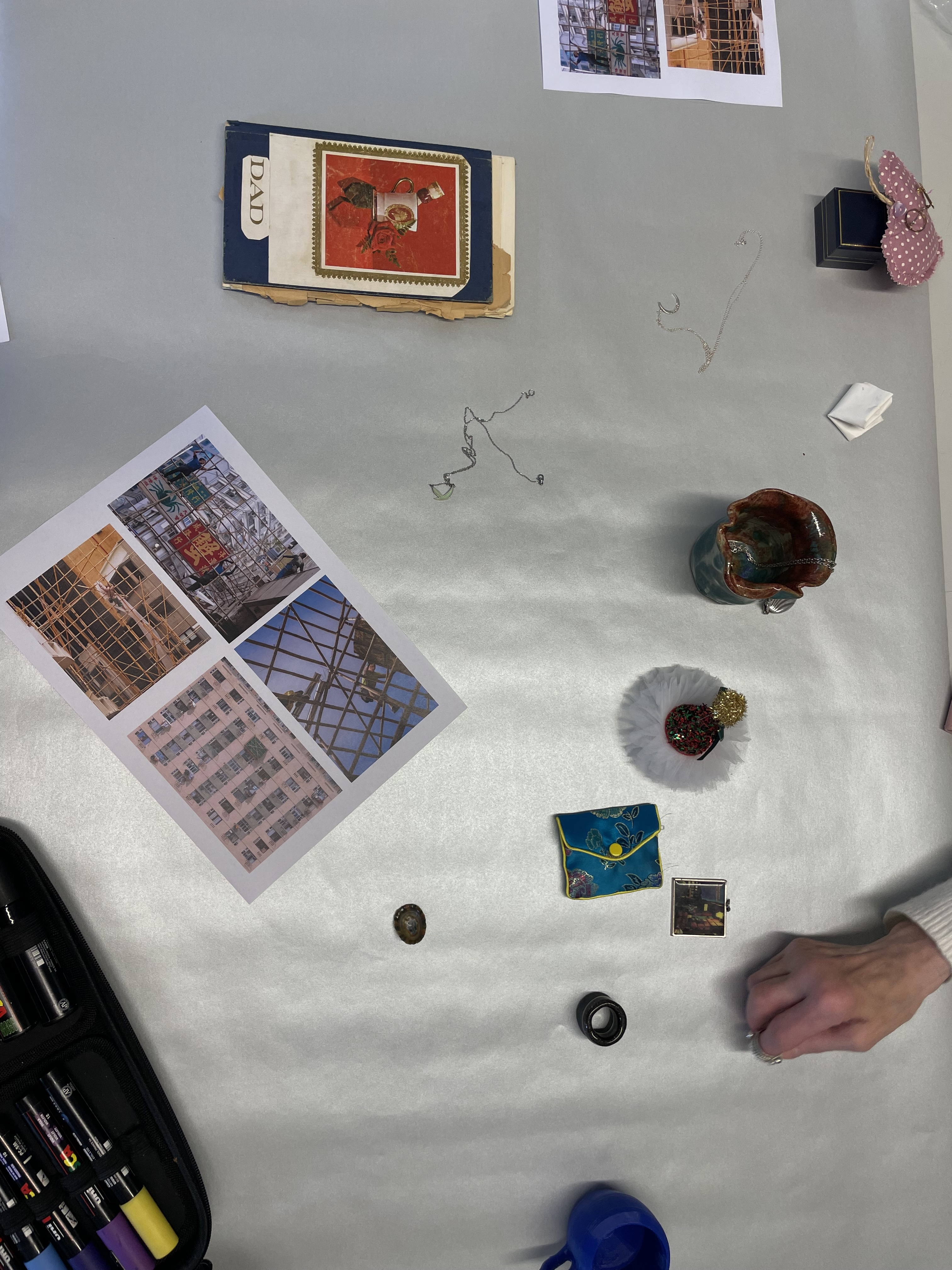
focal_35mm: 26
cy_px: 635
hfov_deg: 53.1
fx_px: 953
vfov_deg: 67.3
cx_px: 476
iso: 50
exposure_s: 1/100
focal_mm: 4.2
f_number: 1.6
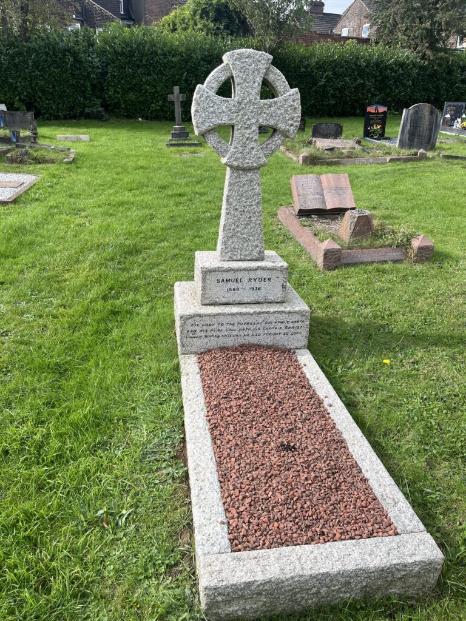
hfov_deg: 53.1
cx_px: 233
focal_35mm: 26
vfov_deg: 67.3
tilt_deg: -25.2
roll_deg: +0.0
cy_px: 310
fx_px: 467
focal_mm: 5.1
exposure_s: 1/1309
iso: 50
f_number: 1.6
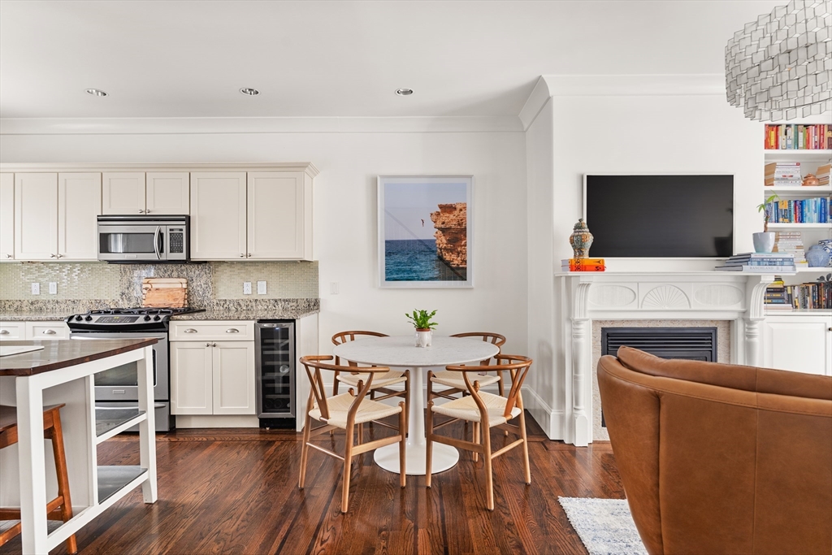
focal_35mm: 19
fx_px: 439
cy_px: 278
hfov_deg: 86.9
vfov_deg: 64.6
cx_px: 416
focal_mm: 19
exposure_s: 1/1.67
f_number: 7.1
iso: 320
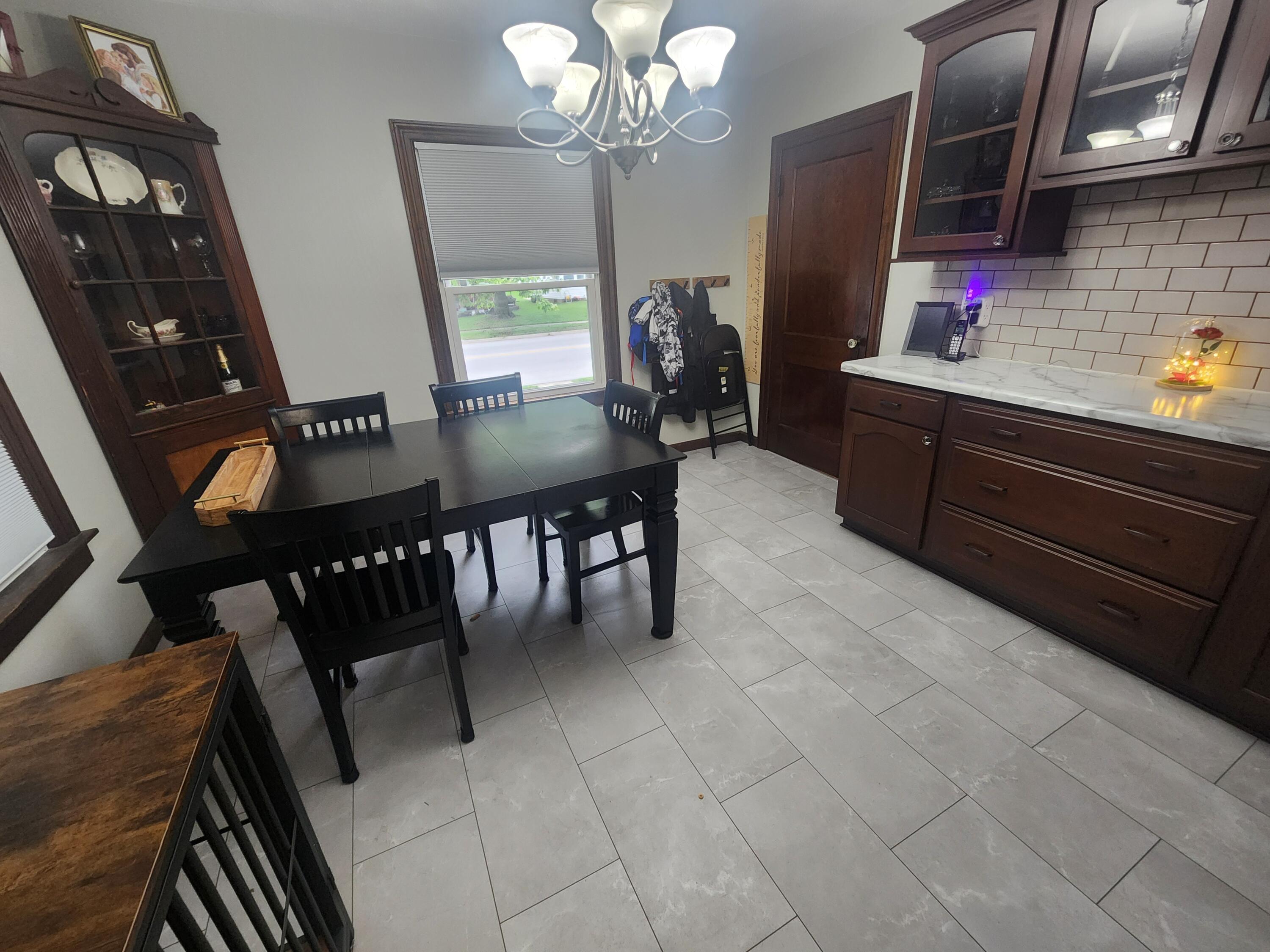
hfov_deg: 106.2
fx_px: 477
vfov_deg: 89.9
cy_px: 476
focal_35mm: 13
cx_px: 635
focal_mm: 2.2
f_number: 2.2
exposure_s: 1/40
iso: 320
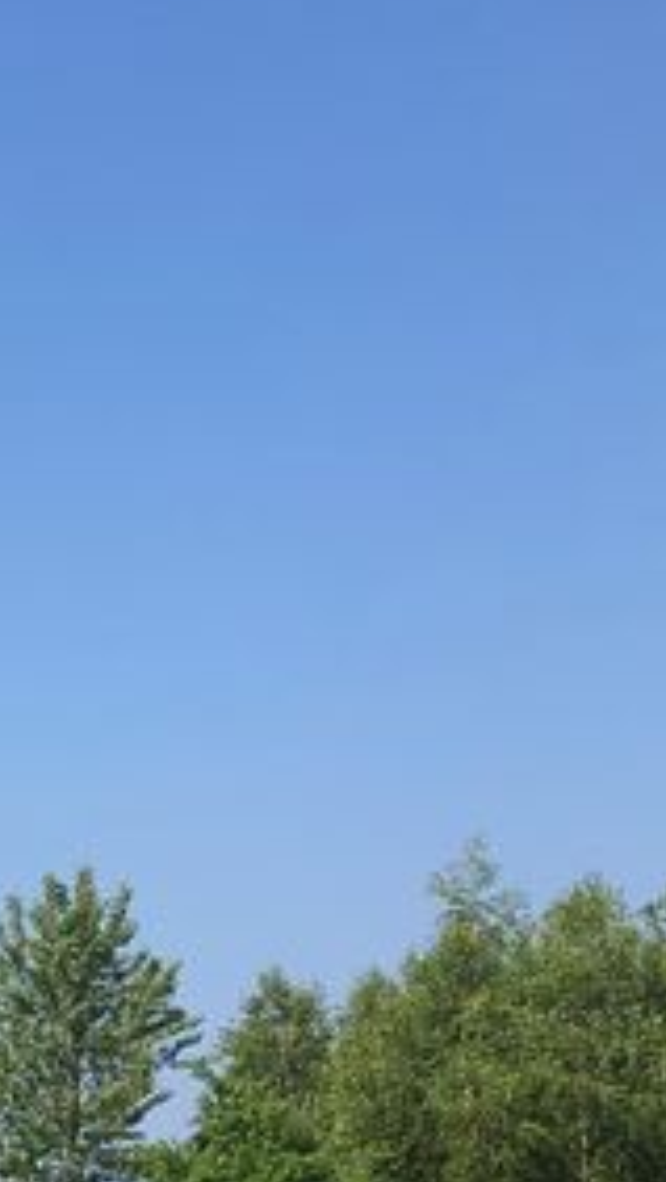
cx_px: -1290
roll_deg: -0.9
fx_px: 3385
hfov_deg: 9.2
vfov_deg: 19.5
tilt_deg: +7.3
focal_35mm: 108
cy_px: 1035
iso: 20
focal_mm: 3.99
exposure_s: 1/1412
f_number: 1.8
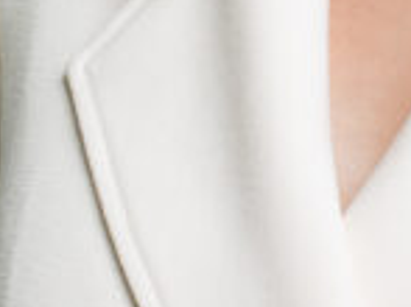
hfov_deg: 5.9
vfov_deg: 4.3
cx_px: 554
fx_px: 3974
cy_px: -534
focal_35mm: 335
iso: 100
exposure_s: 1/250
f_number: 6.3
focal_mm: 50
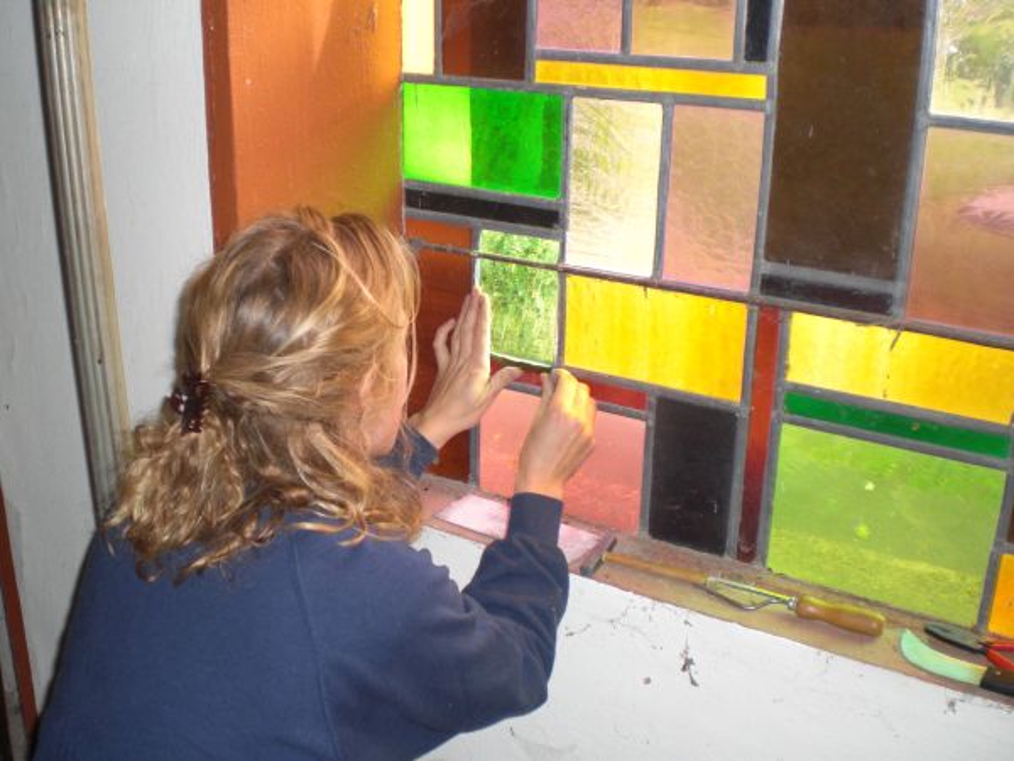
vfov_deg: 37.7
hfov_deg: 49.0
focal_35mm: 38
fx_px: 1113
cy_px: 380
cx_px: 507
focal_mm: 6.3
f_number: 3.1
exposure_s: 1/60
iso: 200
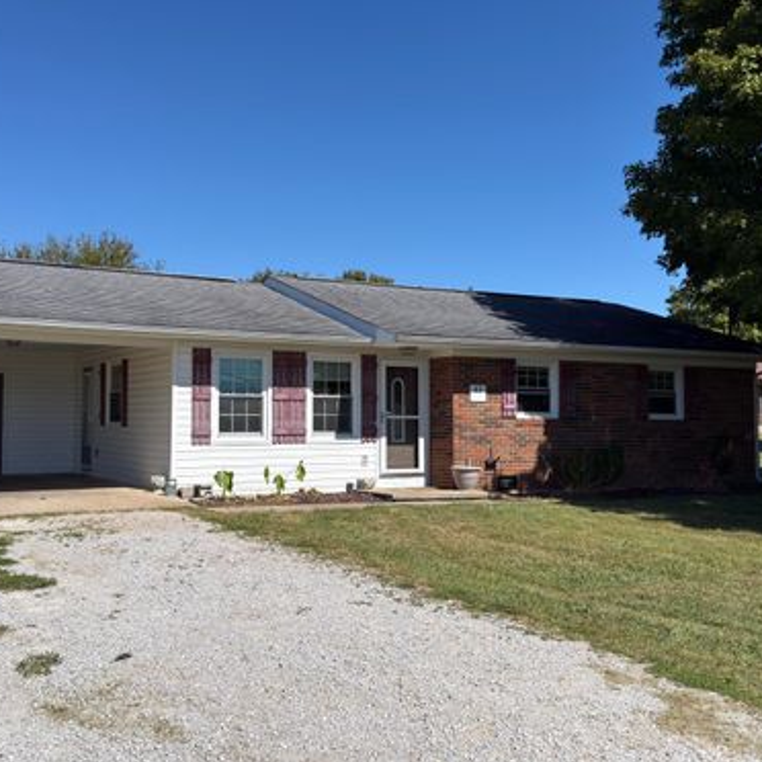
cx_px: 318
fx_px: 946
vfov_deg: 43.9
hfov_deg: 43.7
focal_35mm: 38
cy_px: 380
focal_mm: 6.76
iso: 64
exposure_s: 1/5882
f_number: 1.78
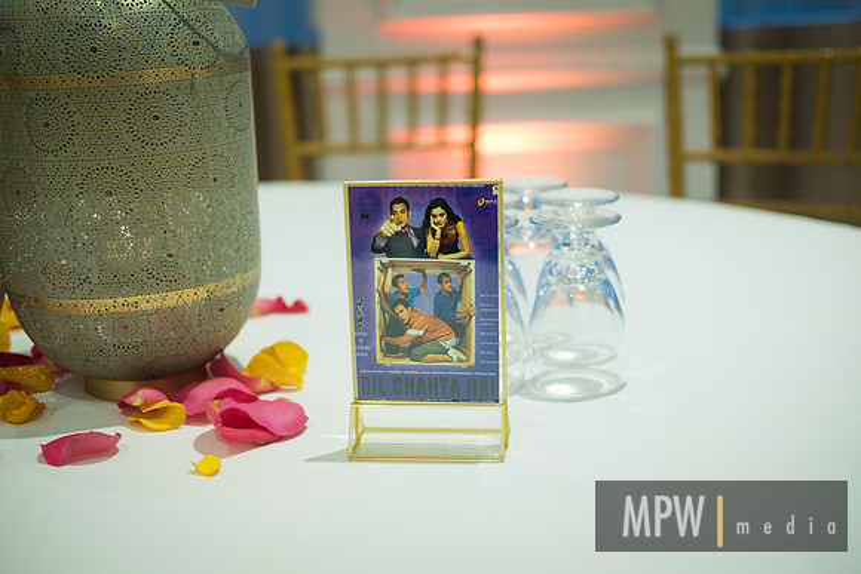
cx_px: 430
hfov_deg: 37.5
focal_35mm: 53
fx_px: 1268
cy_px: 287
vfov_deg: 25.5
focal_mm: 35
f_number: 2
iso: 250
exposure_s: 1/125
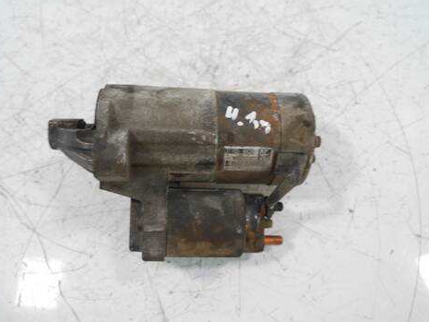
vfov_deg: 43.0
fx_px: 409
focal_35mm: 33
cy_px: 161
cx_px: 210
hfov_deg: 55.3
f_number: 3.9
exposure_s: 1/60
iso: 640
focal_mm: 16
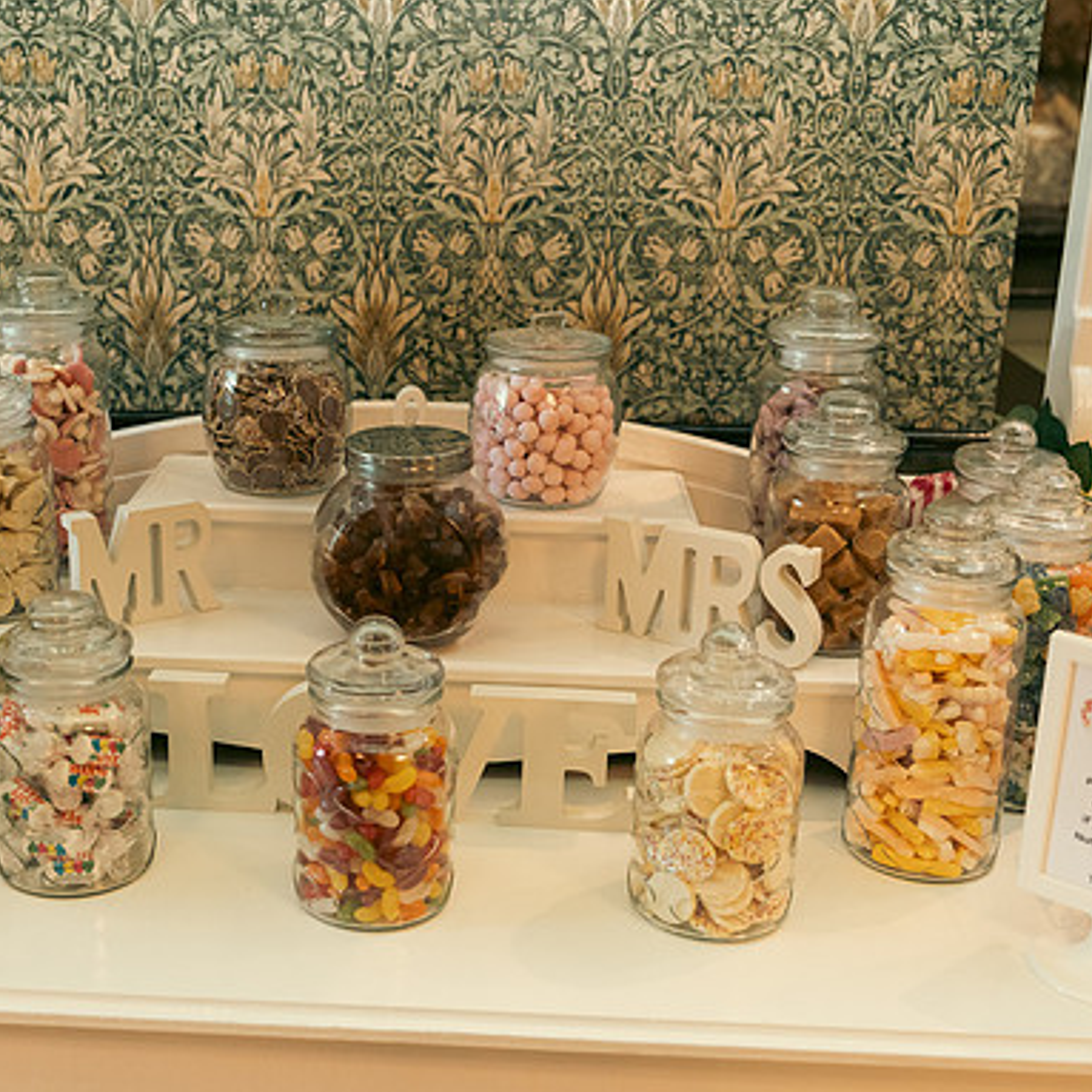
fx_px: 1606
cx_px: 425
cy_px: 549
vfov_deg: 37.6
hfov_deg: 37.4
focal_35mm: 45
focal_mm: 35
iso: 2500
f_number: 3.5
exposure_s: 1/160
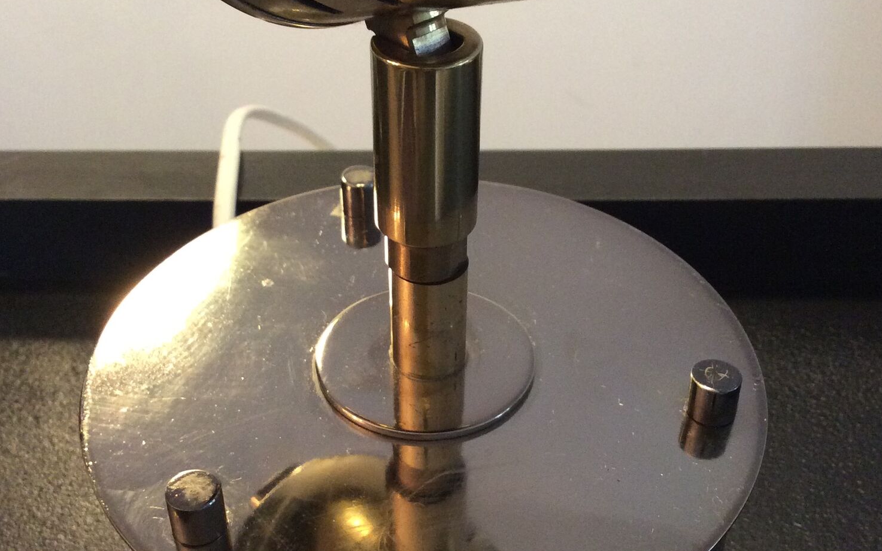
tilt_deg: -36.9
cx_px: 447
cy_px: 295
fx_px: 1106
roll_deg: +2.7
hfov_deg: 43.5
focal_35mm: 46
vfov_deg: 28.0
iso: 200
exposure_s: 1/25
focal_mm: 3.3
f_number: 2.4
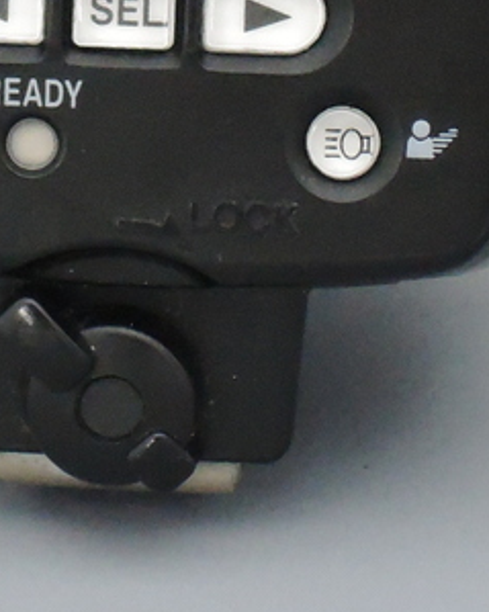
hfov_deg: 4.6
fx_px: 6027
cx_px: -39
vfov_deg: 5.8
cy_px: -215
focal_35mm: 333
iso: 1600
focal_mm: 18.2
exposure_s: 1/125
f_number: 5.6
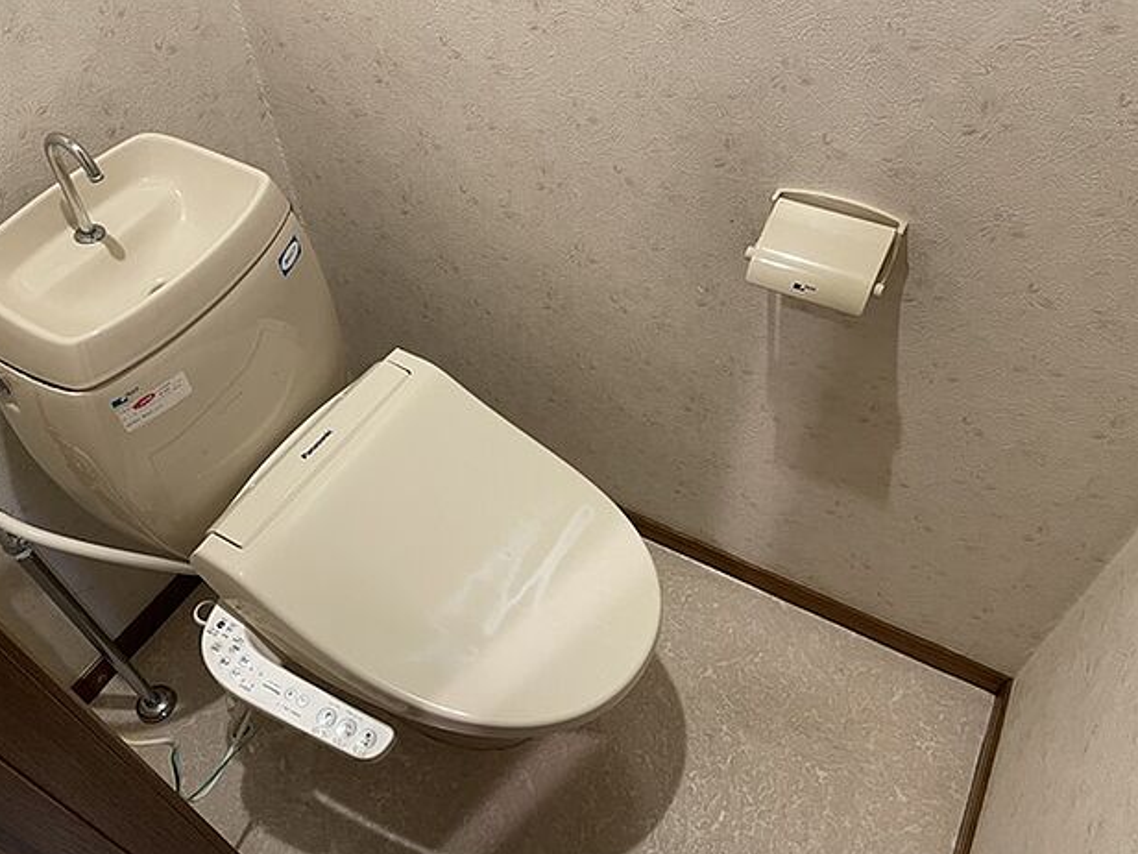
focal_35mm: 27
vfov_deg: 51.4
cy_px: 427
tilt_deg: -49.5
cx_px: 552
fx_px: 888
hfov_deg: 65.3
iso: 125
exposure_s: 1/50
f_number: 1.6
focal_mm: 4.2
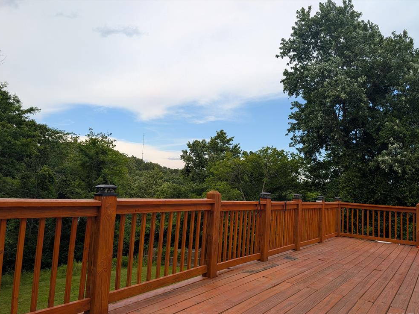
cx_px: 214
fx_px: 302
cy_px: 163
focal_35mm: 25
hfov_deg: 69.4
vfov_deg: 54.8
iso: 22
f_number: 1.68
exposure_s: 1/534
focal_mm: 6.9
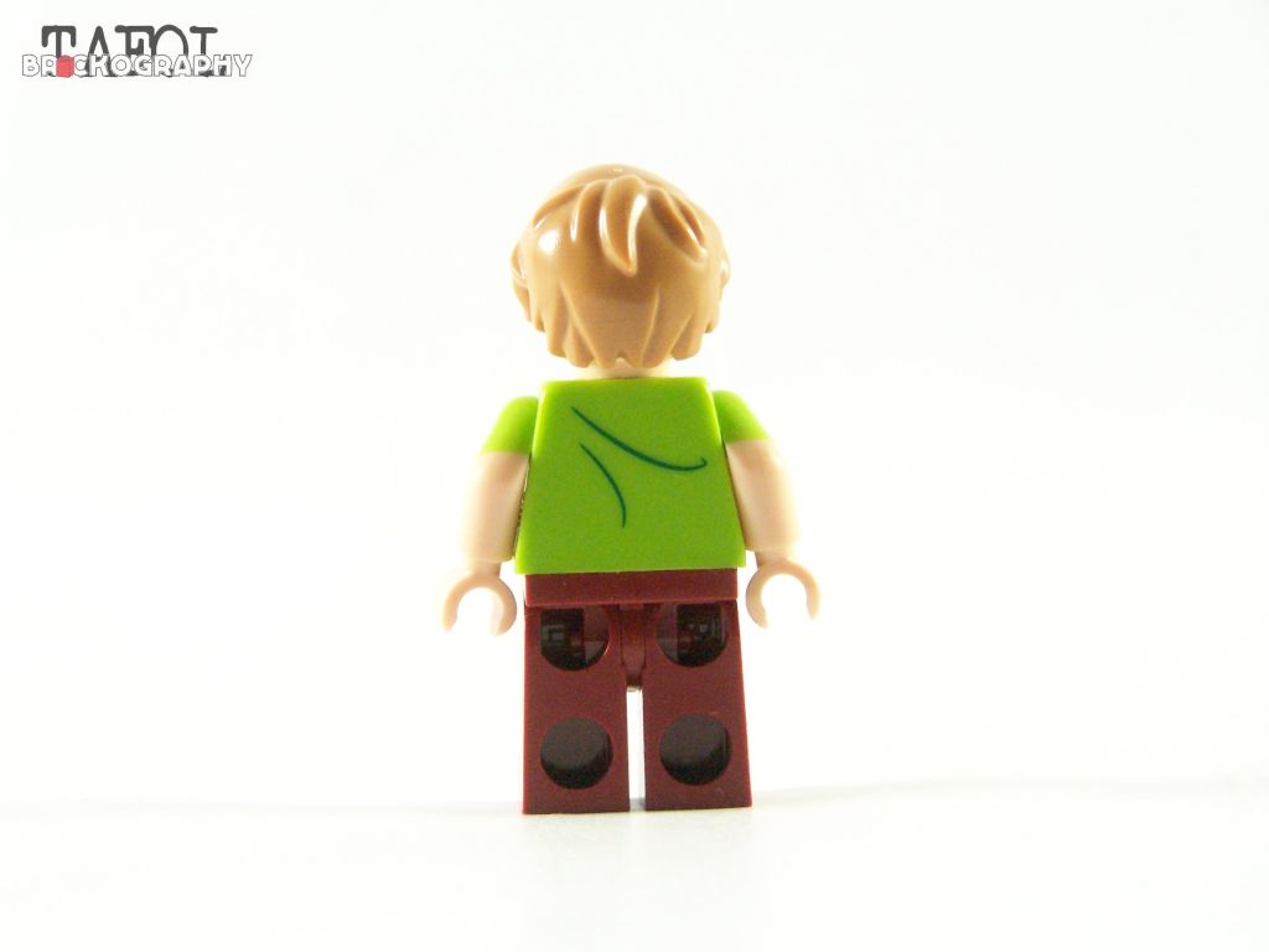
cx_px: 634
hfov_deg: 16.8
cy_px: 476
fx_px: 4289
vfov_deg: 12.7
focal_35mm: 117
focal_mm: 19.4
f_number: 3.6
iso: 400
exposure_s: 1/60
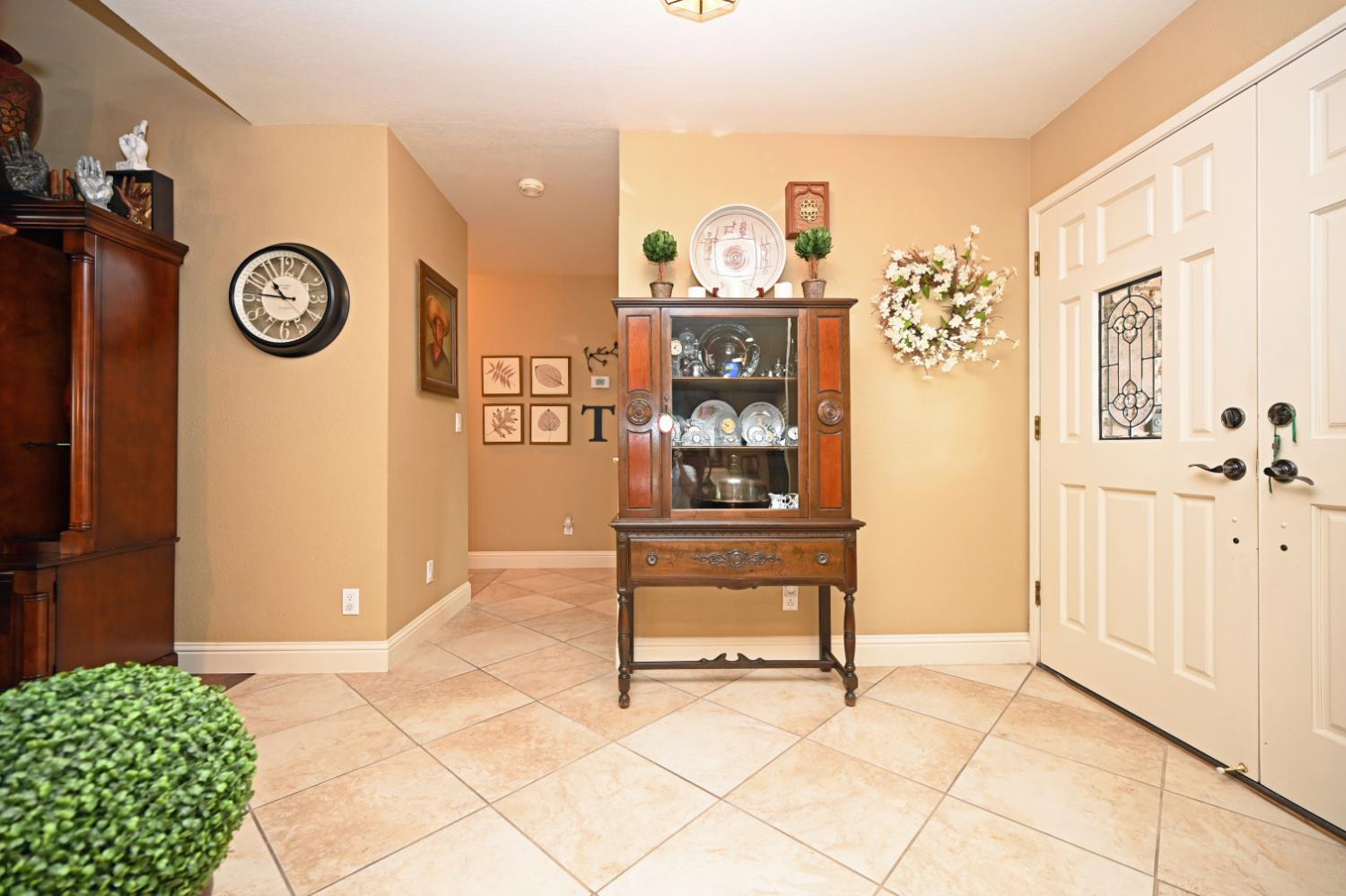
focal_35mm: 14
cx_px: 673
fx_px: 523
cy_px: 448
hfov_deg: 104.3
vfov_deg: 81.1
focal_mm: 14
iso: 1400
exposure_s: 1/60
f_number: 4
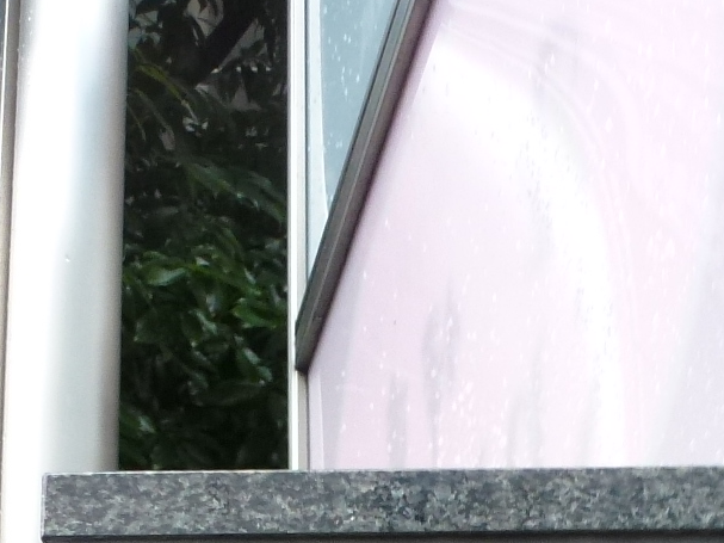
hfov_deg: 24.0
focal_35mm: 81
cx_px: 489
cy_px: 906
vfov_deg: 16.0
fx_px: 1694
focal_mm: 4.3
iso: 200
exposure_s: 1/40
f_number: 3.3
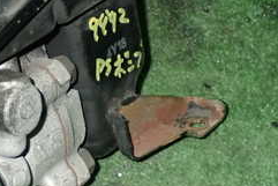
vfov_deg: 12.0
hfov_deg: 17.6
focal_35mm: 114
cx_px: 16
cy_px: 73
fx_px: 881
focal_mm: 7.84
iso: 800
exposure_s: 1/40
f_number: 9
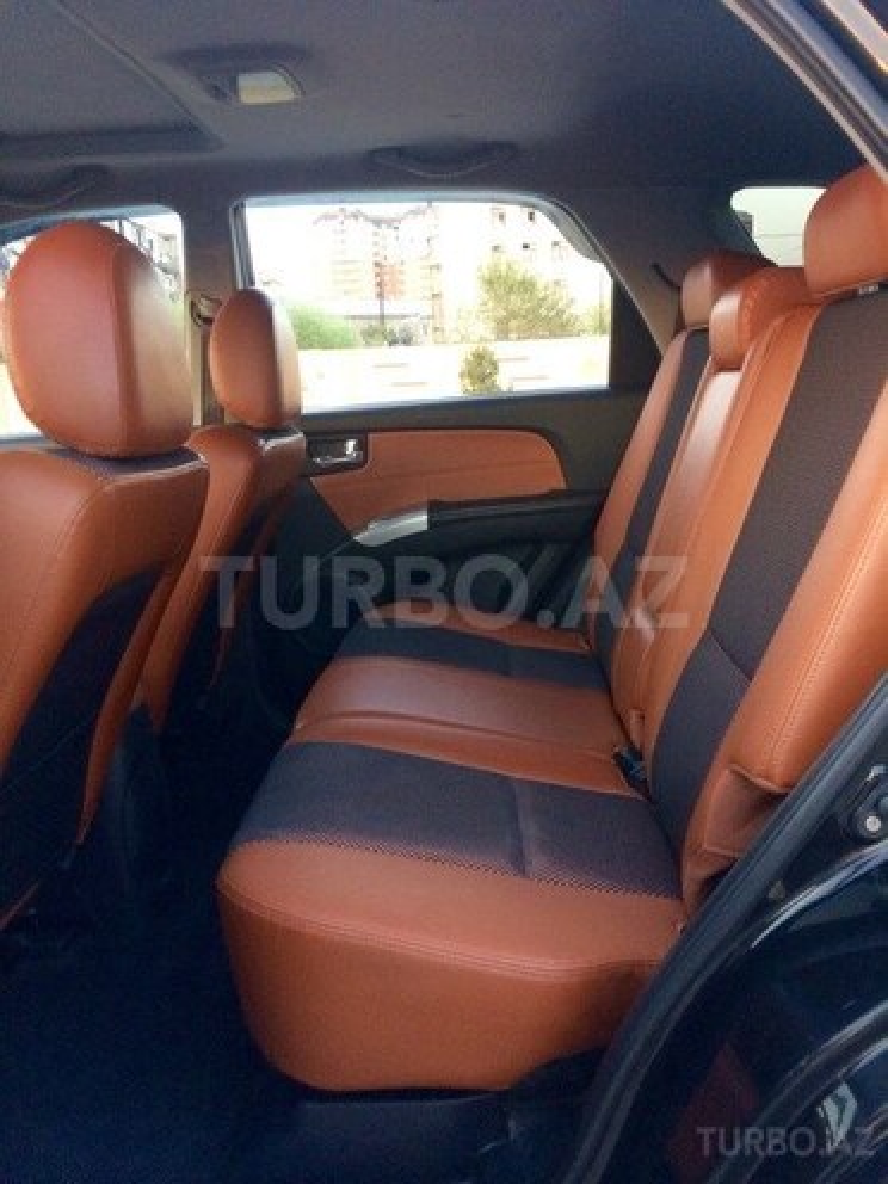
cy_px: 592
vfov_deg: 61.7
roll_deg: +2.6
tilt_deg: -16.9
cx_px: 444
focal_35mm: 29
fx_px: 992
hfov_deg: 48.2
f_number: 2.2
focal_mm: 4.15
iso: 80
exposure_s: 1/33
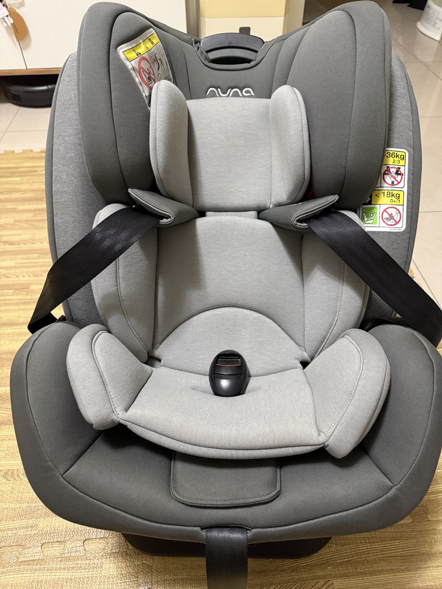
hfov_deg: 56.8
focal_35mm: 24
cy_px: 294
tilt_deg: -45.9
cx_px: 221
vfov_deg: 71.6
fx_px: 409
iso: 800
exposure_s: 1/60
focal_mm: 6.76
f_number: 1.78
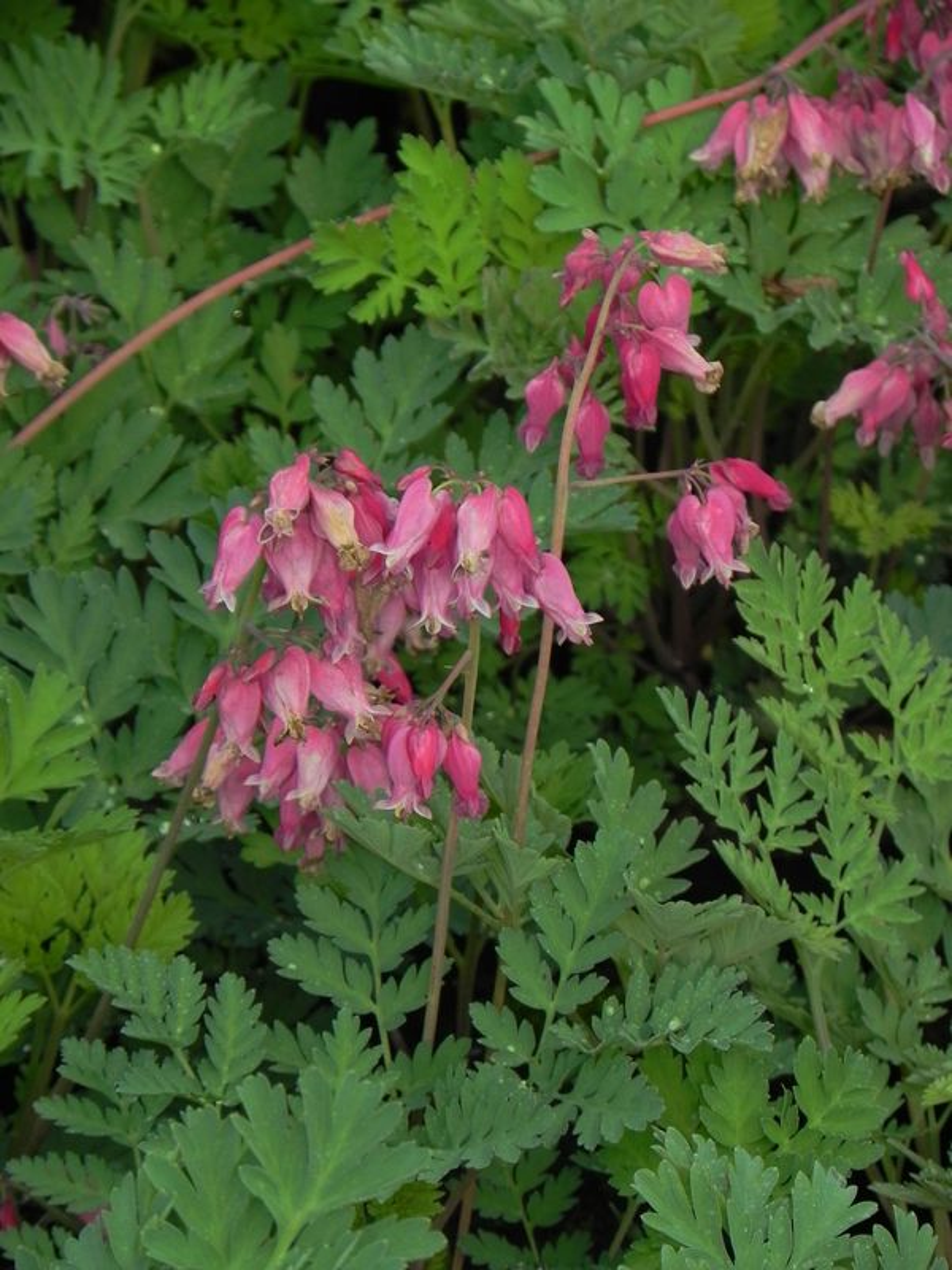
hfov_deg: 5.1
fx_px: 10671
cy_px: 635
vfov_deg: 6.8
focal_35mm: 291
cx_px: 476
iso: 160
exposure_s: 1/500
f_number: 5
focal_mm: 51.8
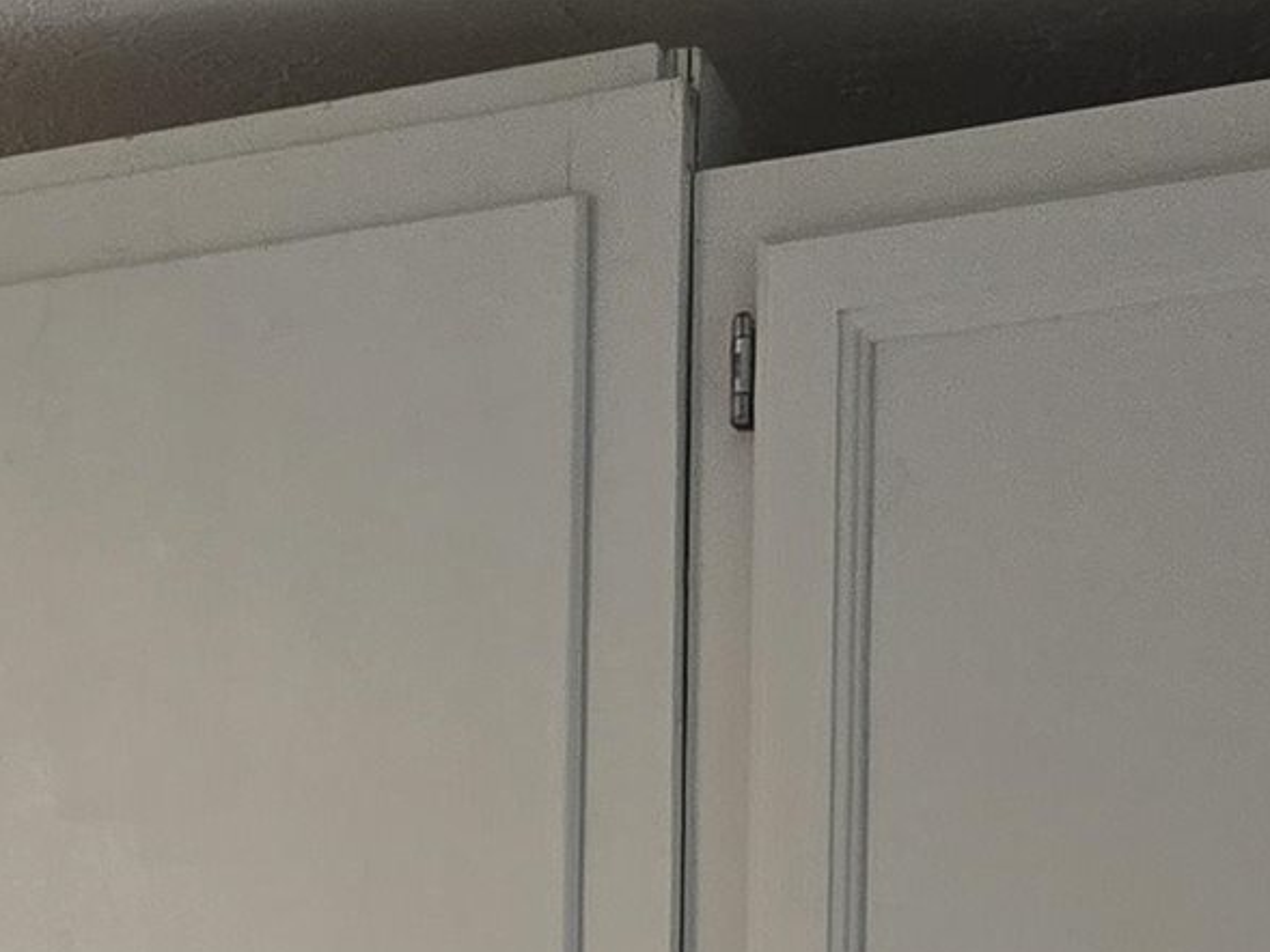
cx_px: -142
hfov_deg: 15.9
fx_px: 4403
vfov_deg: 10.6
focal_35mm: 120
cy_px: 2255
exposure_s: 1/120
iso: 160
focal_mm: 6.3
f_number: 1.7
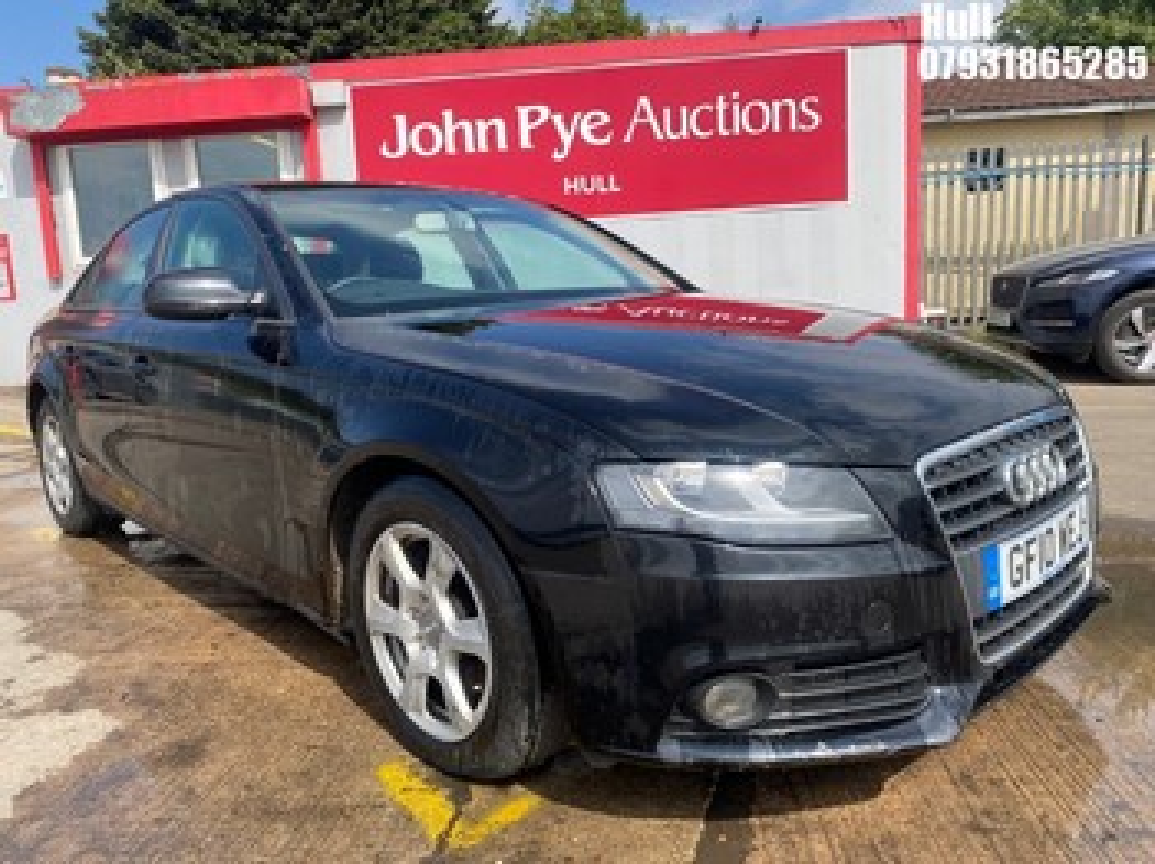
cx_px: 578
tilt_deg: -8.1
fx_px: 867
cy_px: 432
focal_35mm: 26
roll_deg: +3.6
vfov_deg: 53.0
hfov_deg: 67.3
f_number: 1.8
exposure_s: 1/1866
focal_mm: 4.25
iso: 32
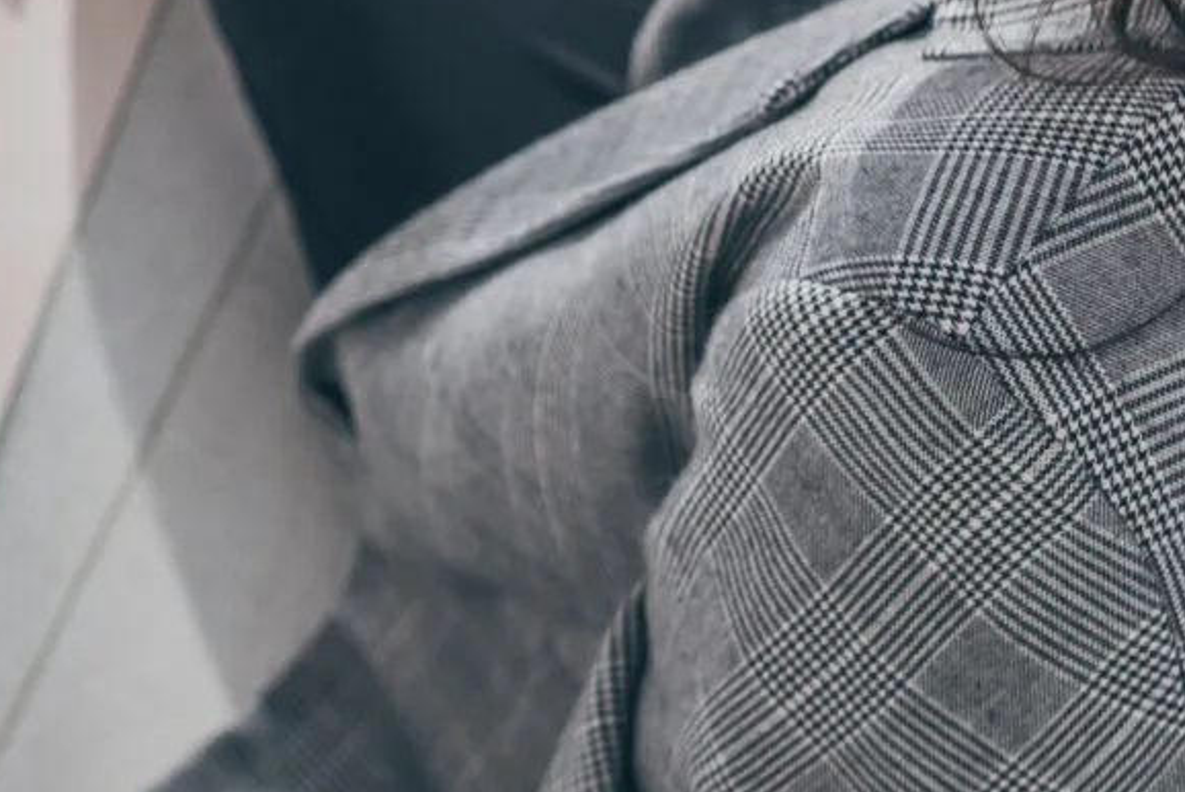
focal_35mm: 155
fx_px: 5104
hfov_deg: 12.8
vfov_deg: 8.8
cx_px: -355
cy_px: 100
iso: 100
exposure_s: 1/200
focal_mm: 35
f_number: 4
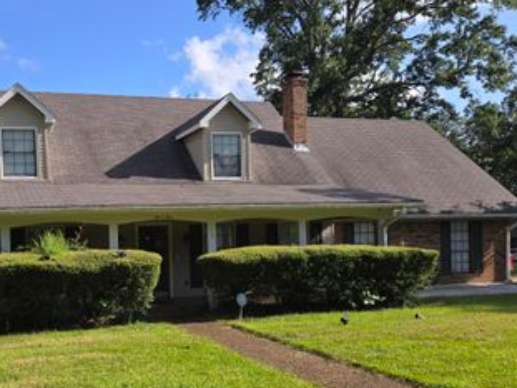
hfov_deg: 48.6
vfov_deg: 38.4
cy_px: 244
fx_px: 552
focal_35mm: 37
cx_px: 141
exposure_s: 1/1222
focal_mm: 5.4
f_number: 1.8
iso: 25
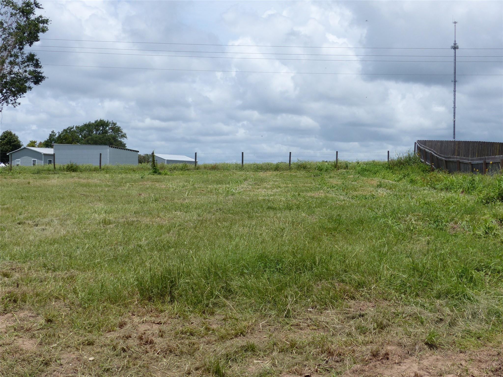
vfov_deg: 30.9
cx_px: 252
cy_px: 188
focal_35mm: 47
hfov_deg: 40.4
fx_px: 683
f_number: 4.5
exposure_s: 1/1600
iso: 100
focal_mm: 8.4
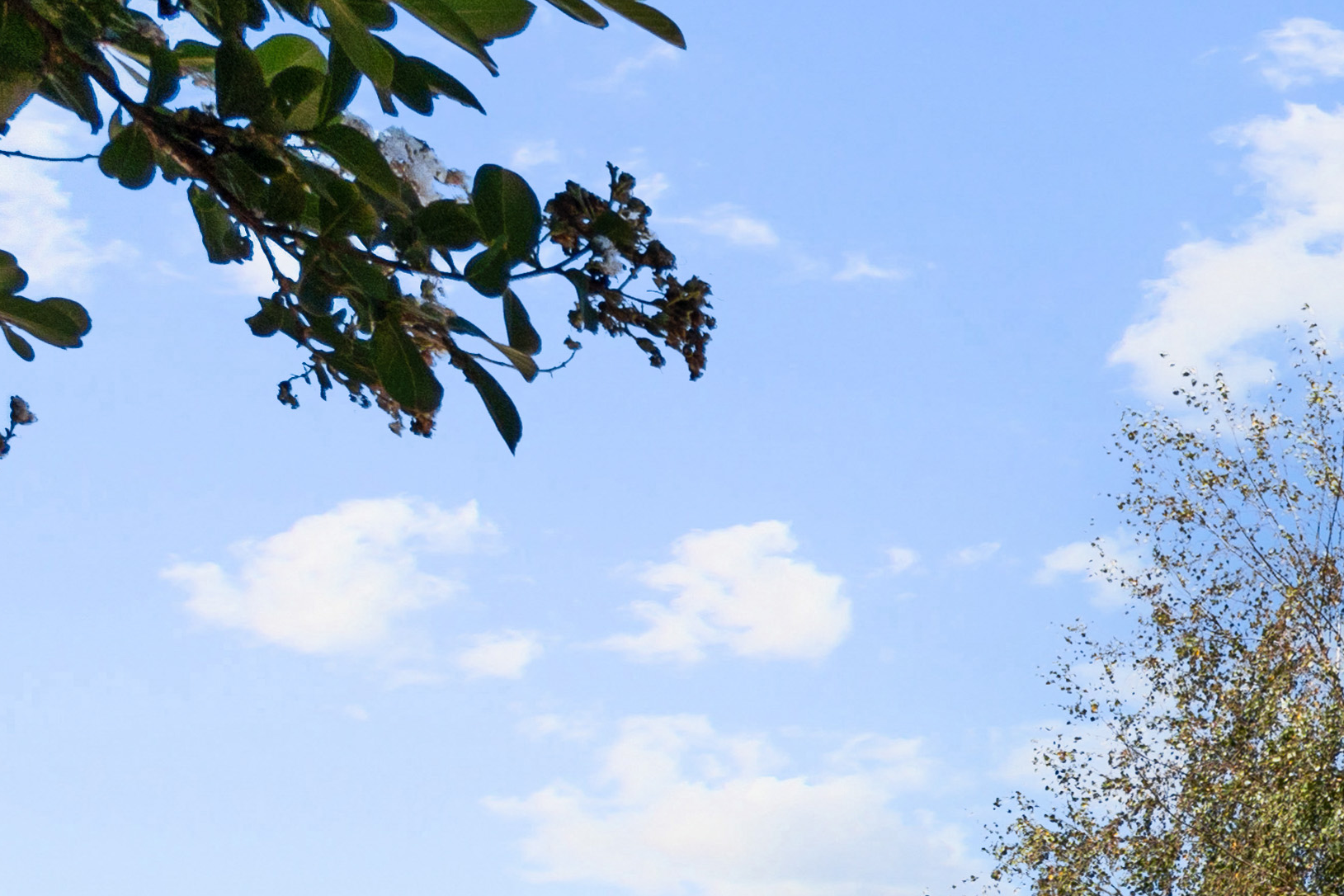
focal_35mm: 57
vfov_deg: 18.4
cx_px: 2088
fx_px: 2128
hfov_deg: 25.2
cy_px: 1636
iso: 100
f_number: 8
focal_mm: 10
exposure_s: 1/320
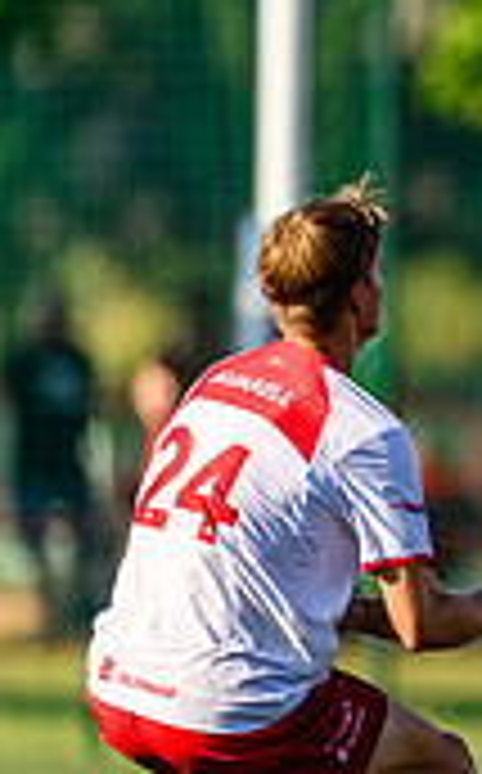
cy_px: 421
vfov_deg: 1.5
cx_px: 1225
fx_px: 29018
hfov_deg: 1.0
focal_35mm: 1376
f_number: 3.2
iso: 100
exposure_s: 1/1600
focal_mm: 400
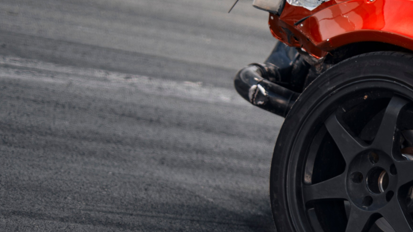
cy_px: 180
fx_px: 2289
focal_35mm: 209
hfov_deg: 10.2
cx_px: 425
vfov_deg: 5.8
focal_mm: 85
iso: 100
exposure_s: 1/125
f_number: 1.8
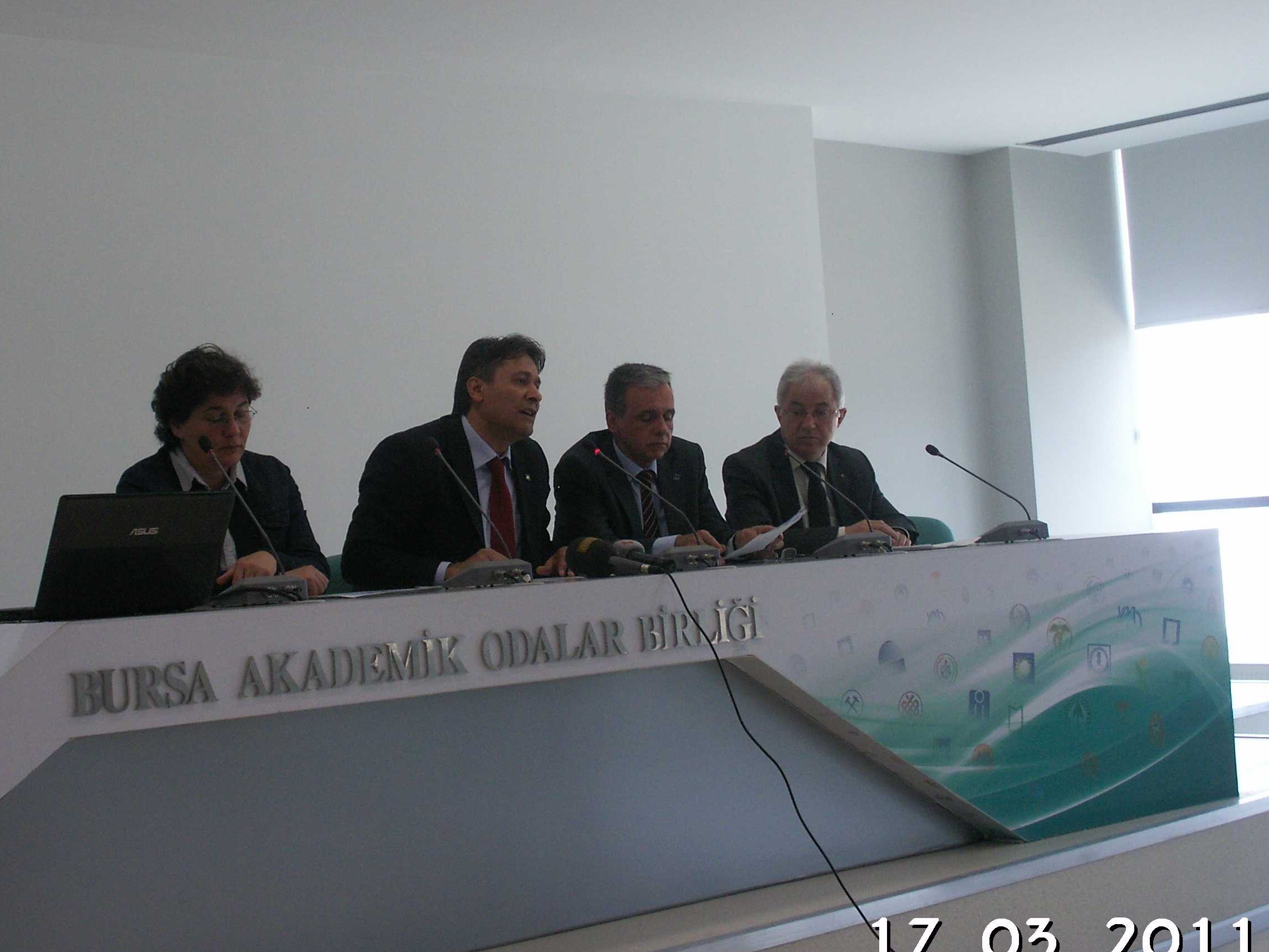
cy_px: 407
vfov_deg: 27.5
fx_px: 1943
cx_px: 515
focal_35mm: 53
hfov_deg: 36.1
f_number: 3.5
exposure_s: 1/40
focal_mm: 7.7
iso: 80
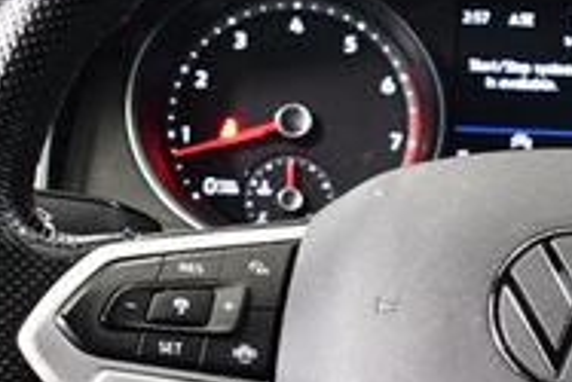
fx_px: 1956
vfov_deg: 11.1
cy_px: 364
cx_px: 462
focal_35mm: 123
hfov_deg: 16.5
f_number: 3.5
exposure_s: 1/60
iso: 3600
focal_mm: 18
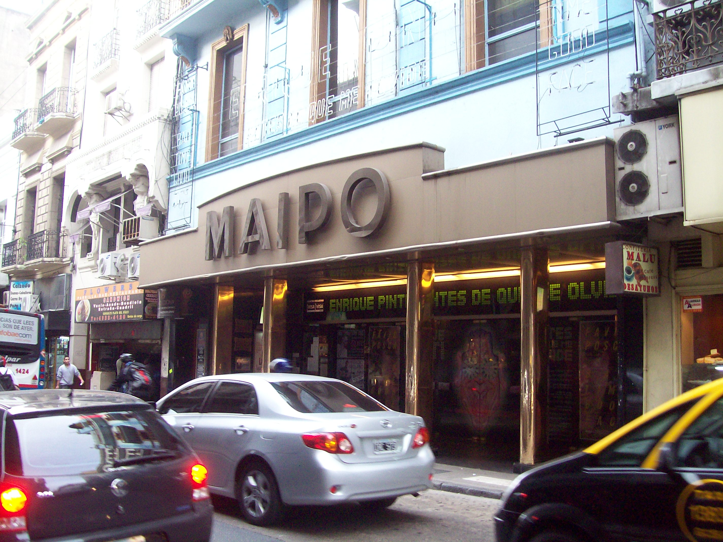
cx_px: 362
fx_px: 752
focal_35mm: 36
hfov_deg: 51.4
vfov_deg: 39.6
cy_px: 271
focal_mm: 6
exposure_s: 1/32
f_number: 2.7
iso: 139
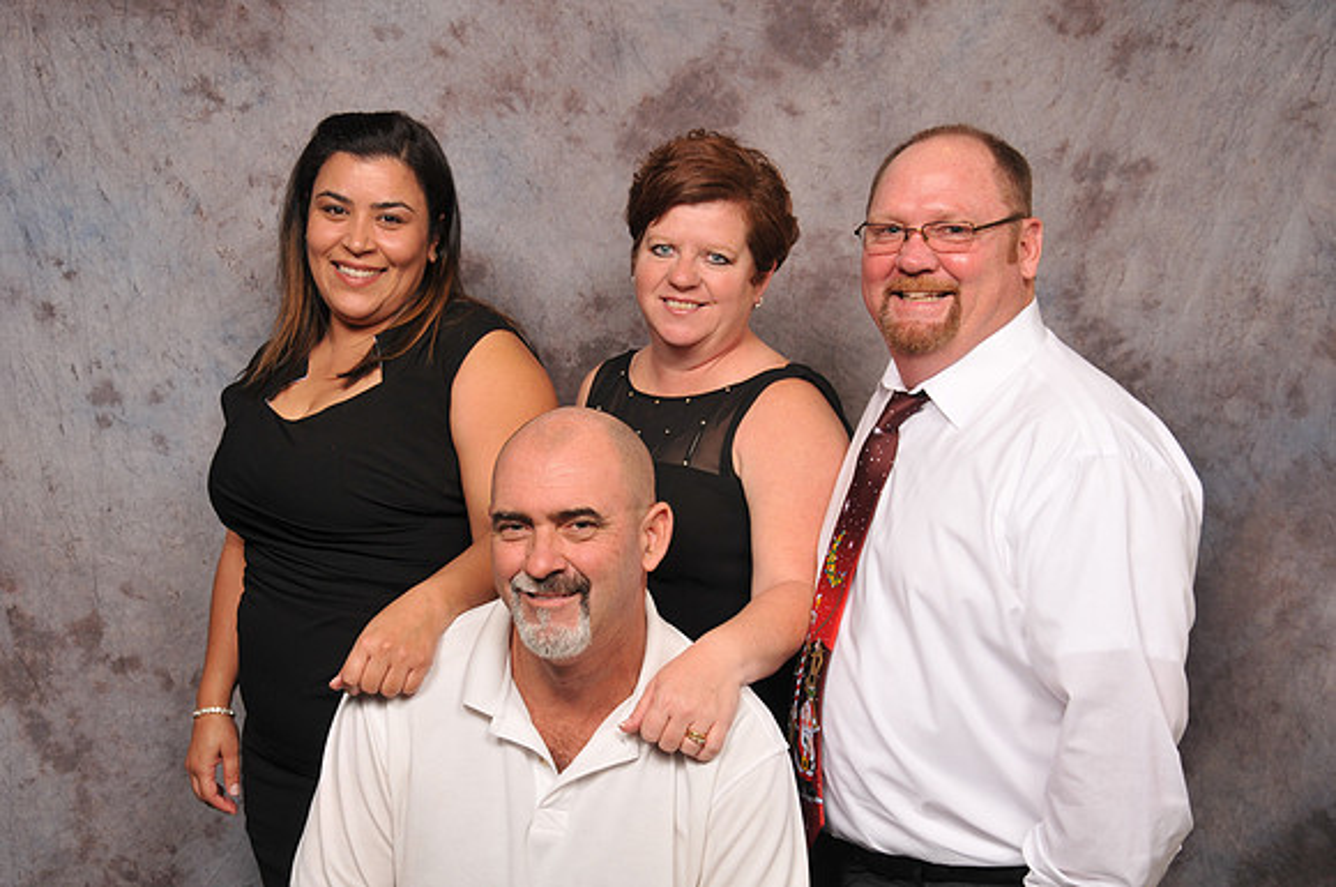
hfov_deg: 41.2
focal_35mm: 48
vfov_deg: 28.0
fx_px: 1779
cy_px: 444
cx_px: 668
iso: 200
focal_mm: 32
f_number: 5.6
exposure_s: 1/60
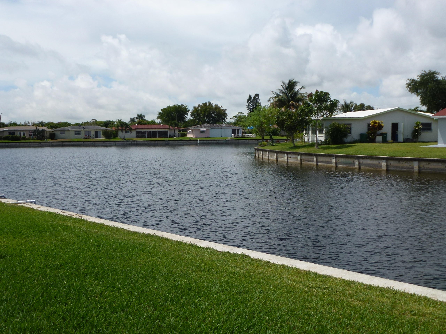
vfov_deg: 37.7
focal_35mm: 38
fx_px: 490
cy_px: 167
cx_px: 223
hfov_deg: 49.0
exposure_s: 1/1600
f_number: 3.8
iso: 100
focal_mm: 6.8
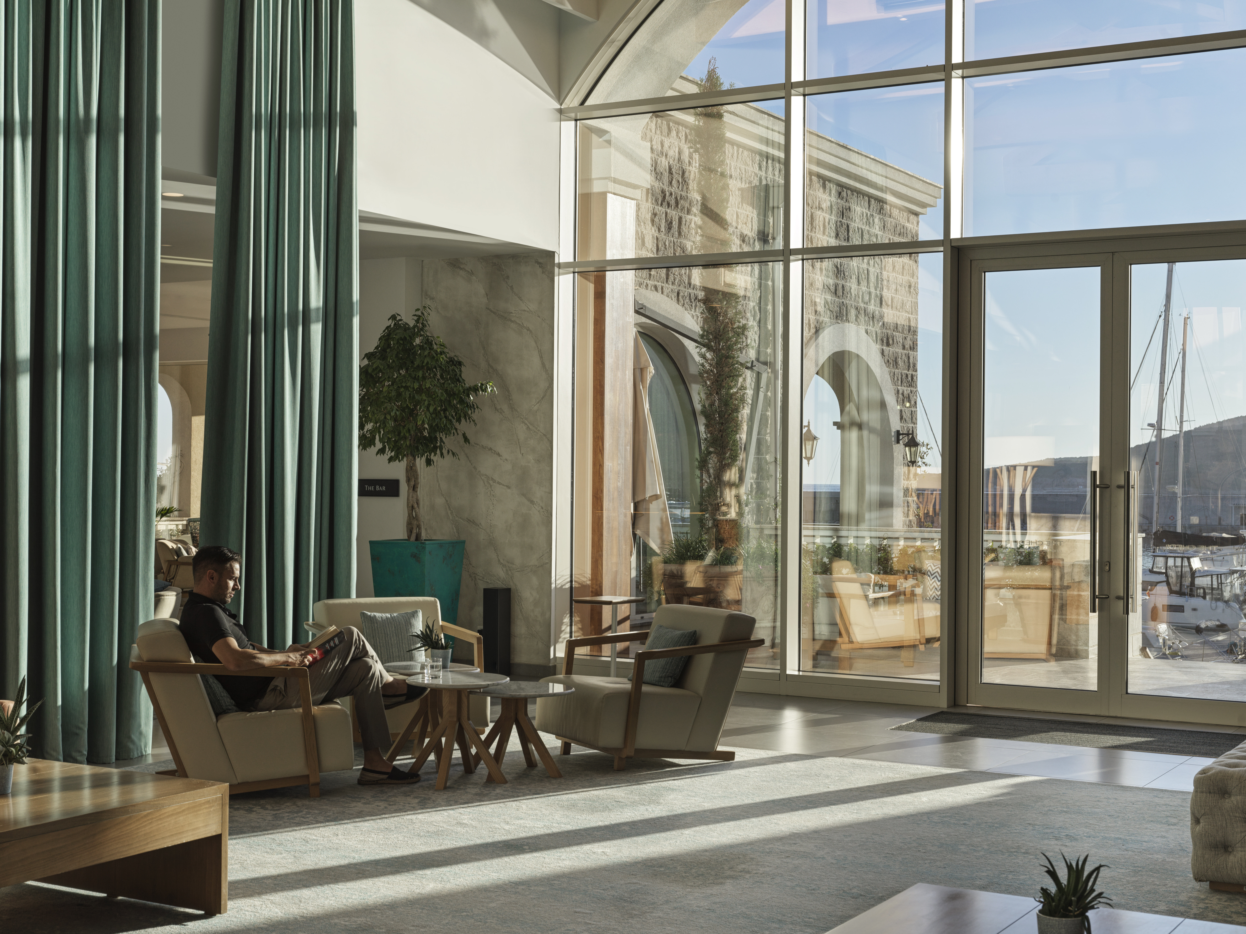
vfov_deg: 30.9
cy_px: 467
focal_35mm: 47
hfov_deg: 40.4
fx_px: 1691
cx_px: 623
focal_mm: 60
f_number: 11
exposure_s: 1/45
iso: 200
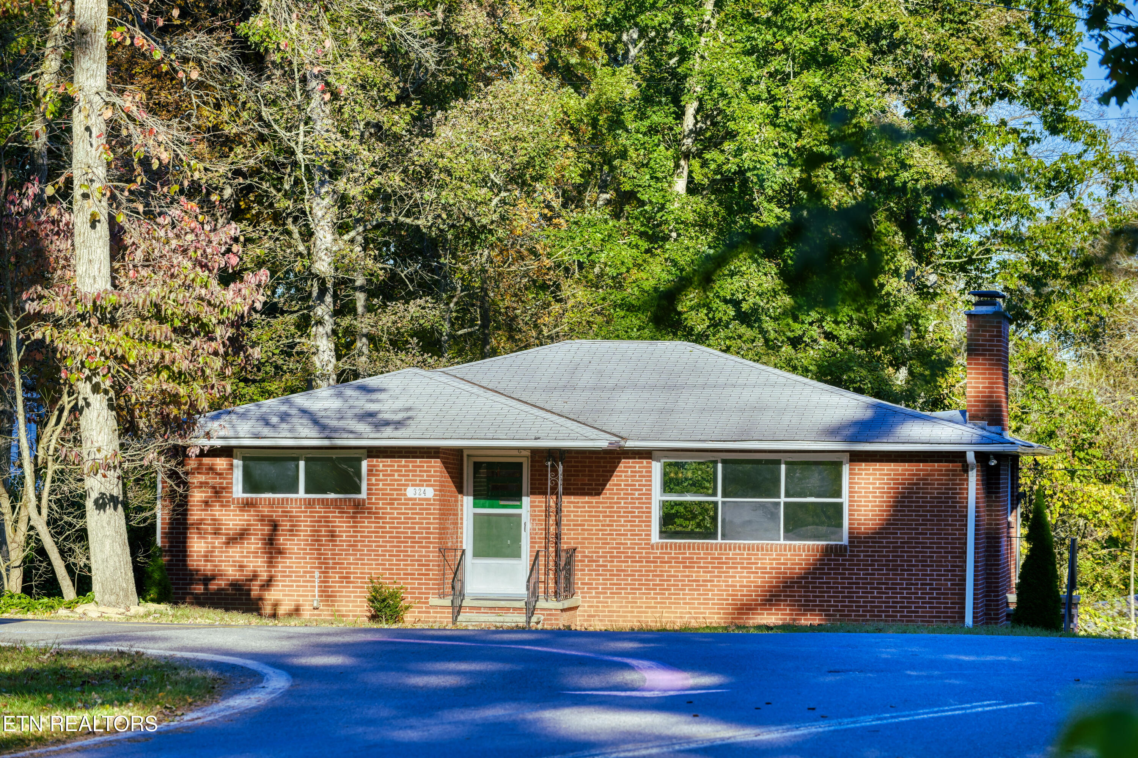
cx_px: 569
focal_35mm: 120
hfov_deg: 17.1
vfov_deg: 11.4
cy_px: 379
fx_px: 3792
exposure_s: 1/2000
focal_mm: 120
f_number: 8
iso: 800
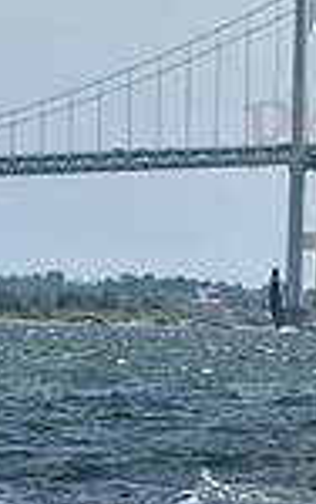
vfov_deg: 4.0
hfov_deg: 2.5
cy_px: 210
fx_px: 7303
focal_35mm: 531
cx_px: 894
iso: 250
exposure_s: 1/1250
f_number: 8
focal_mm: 135
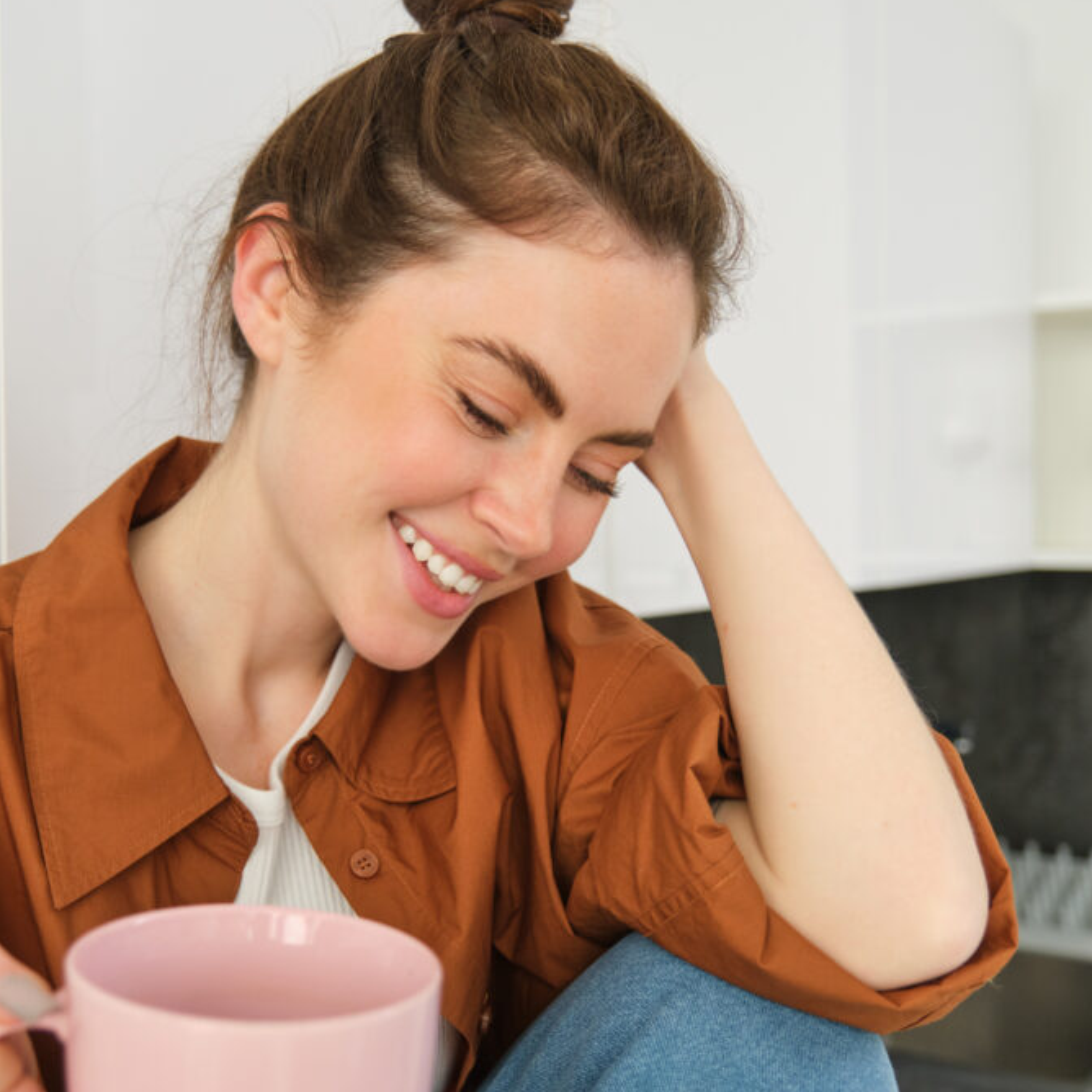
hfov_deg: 38.7
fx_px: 1535
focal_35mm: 43
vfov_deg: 39.2
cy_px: 540
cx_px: 365
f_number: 2.8
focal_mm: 22
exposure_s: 1/125
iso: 500
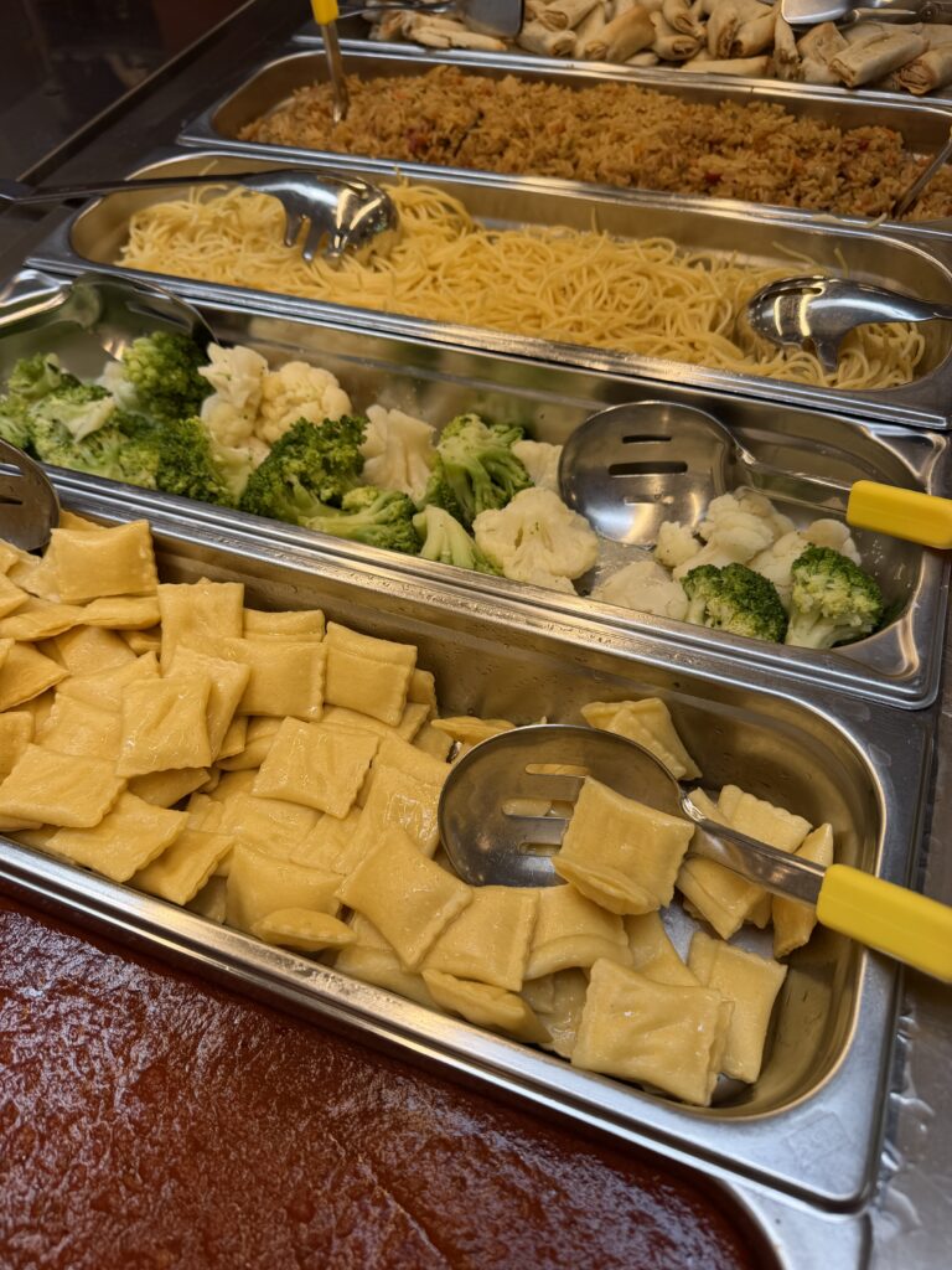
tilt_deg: -53.4
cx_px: 476
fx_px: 880
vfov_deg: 71.6
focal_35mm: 24
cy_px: 635
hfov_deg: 56.8
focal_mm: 6.76
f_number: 1.78
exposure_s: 1/461
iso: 80
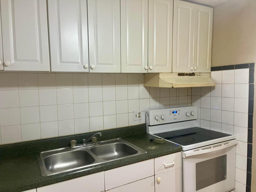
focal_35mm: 26
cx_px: 128
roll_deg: +0.9
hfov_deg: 67.3
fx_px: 192
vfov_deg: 53.1
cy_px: 96
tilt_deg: -4.7
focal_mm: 5.1
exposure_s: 1/60
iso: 400
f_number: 1.6
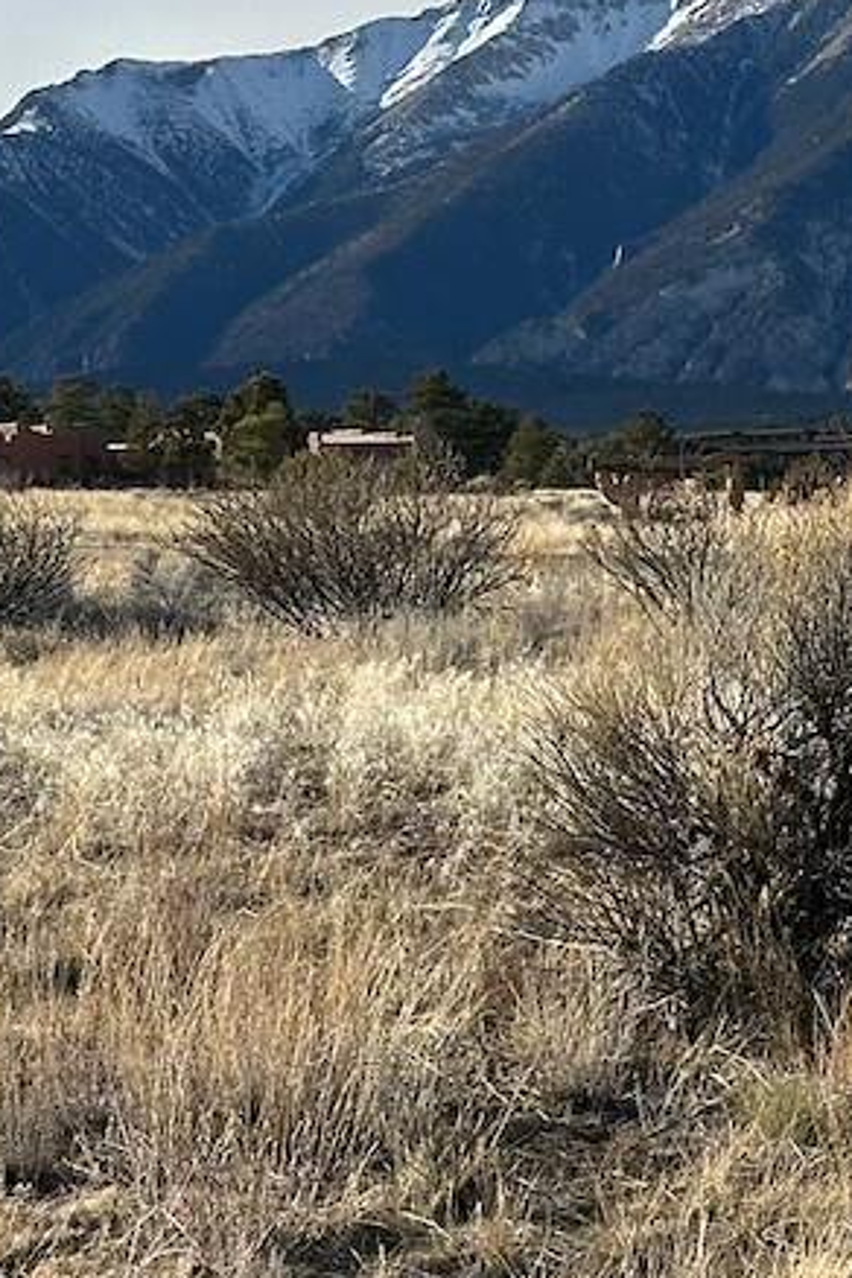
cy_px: 502
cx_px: 1080
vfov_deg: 14.0
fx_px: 5183
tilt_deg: +0.4
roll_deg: +2.0
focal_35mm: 146
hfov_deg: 9.3
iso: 64
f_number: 1.78
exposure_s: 1/5556
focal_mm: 6.86
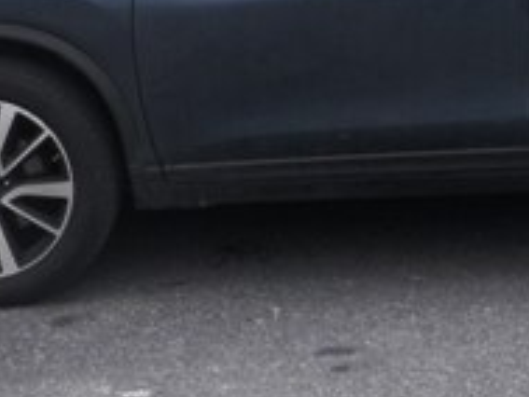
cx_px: 467
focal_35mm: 115
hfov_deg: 16.9
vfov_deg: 12.4
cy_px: -148
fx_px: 1759
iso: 80
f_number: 3.8
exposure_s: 1/125
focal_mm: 6.1
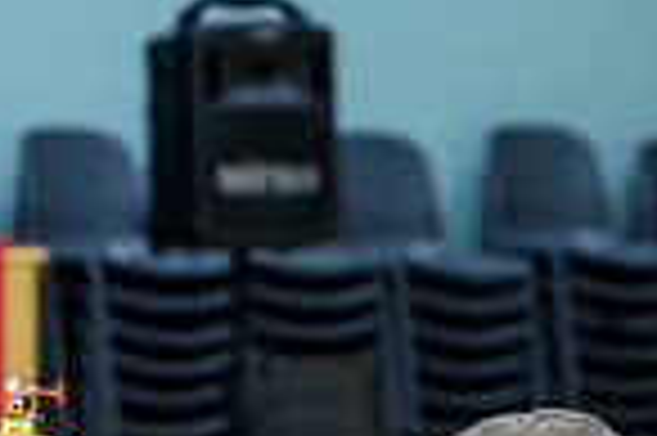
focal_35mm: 344
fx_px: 6271
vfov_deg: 4.0
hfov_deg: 5.9
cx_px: -536
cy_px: 263
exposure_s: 1/200
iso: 2500
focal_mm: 81
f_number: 4
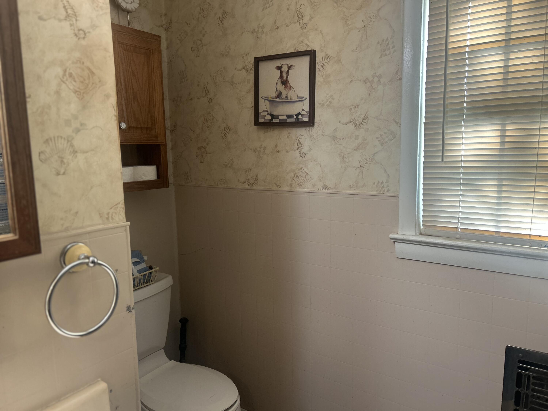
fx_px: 412
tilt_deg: -8.2
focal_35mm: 26
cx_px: 274
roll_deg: +1.4
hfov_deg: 67.3
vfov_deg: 53.1
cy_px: 206
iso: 125
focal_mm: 5.7
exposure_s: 1/60
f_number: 1.5
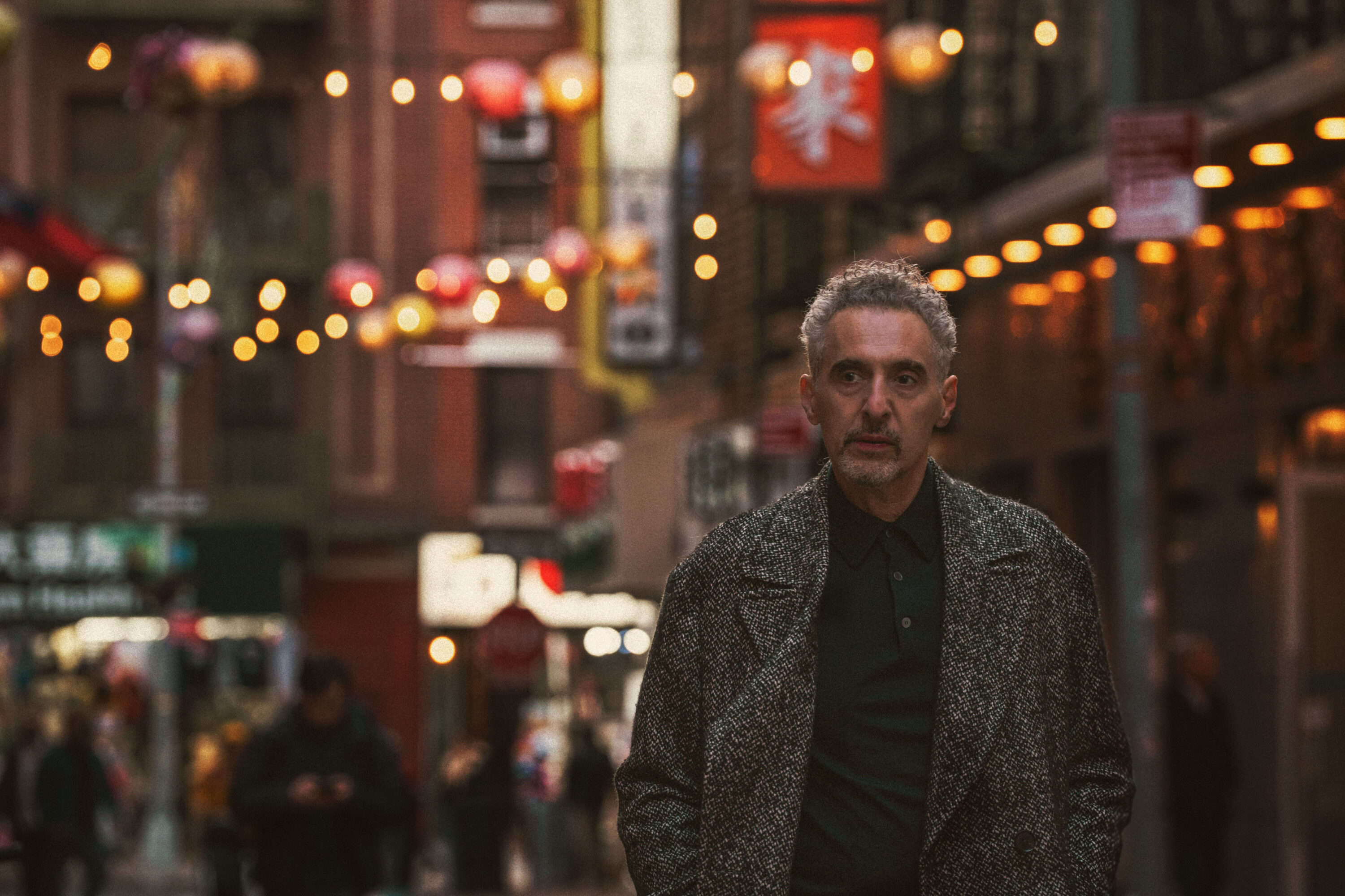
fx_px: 6127
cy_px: 448
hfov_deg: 12.5
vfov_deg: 8.4
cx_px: 672
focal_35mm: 164
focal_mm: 164
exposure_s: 1/320
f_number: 5
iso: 800
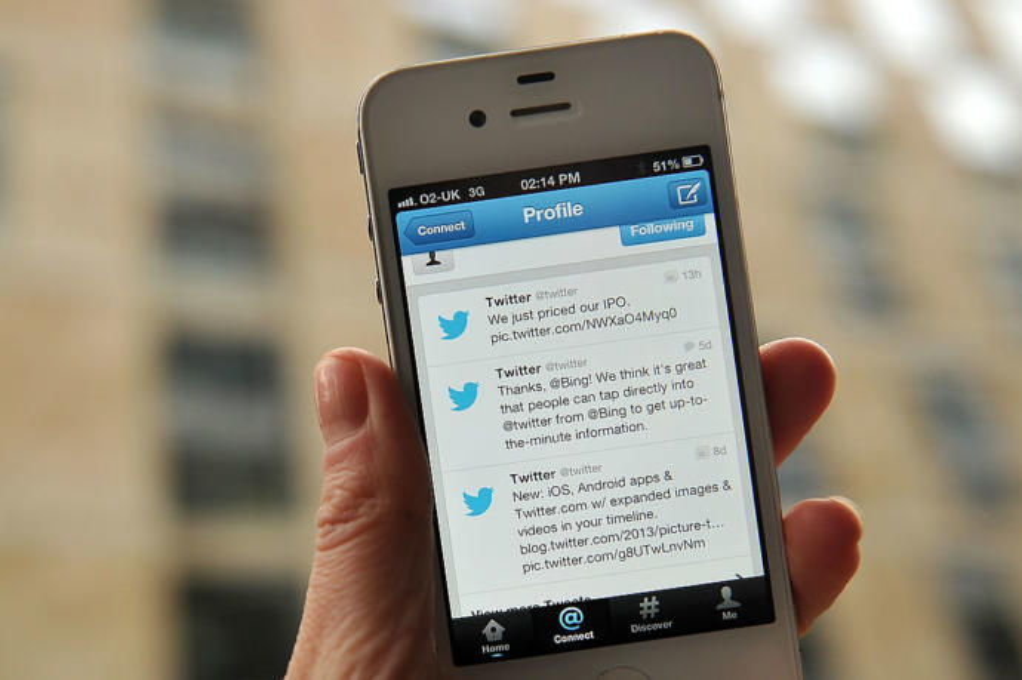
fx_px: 908
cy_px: 340
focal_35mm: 32
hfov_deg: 58.8
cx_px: 511
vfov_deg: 41.1
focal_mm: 32
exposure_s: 1/400
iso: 250
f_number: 2.8
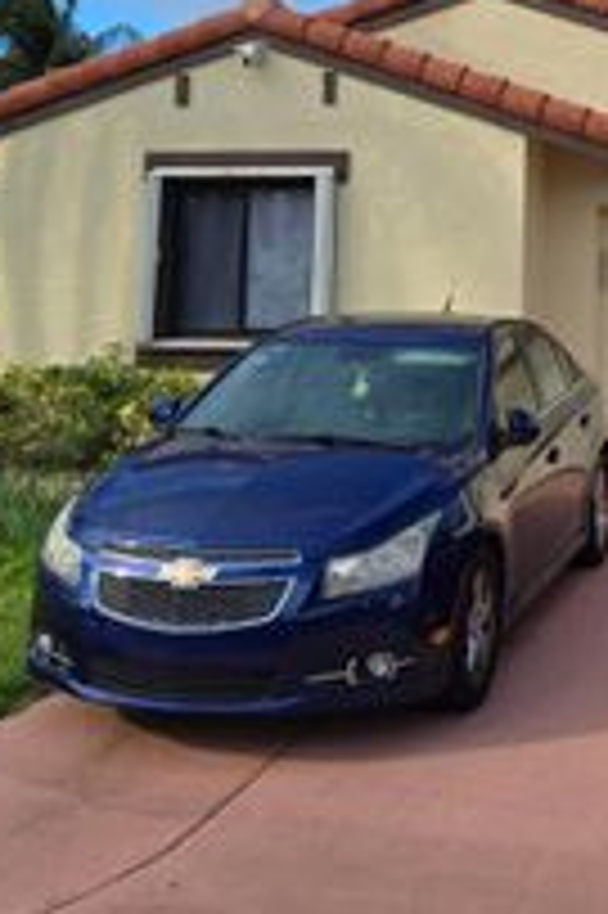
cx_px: 558
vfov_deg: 32.7
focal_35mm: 59
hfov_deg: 22.4
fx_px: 1497
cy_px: 146
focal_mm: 5.4
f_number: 1.8
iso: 25
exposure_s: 1/1099
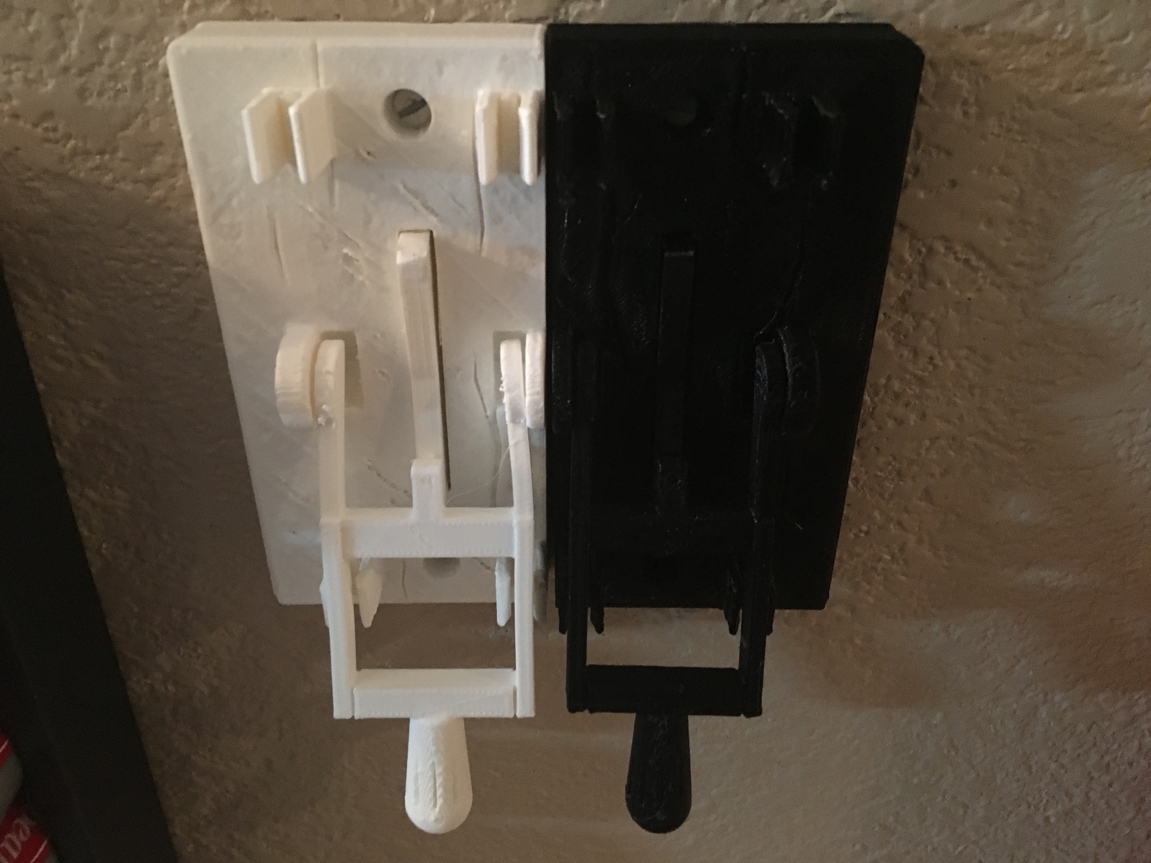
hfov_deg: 61.7
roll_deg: -0.9
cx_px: 576
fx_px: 964
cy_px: 432
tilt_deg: -32.4
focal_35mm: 29
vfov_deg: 48.2
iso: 400
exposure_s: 1/15
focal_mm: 4.15
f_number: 2.2
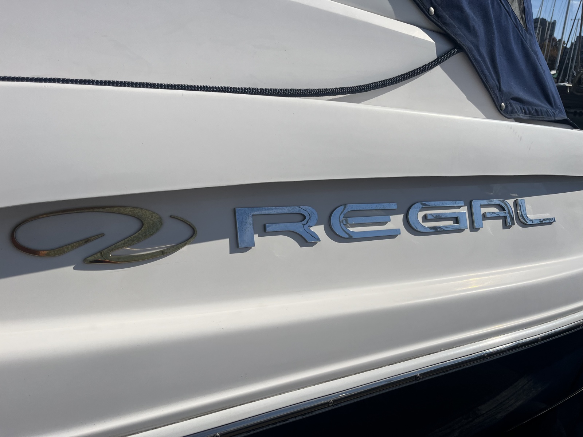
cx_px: 292
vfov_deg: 53.1
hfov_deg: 67.3
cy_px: 218
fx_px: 438
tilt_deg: -18.5
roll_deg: -2.8
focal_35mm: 26
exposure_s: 1/10870
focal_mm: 5.1
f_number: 1.6
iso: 50
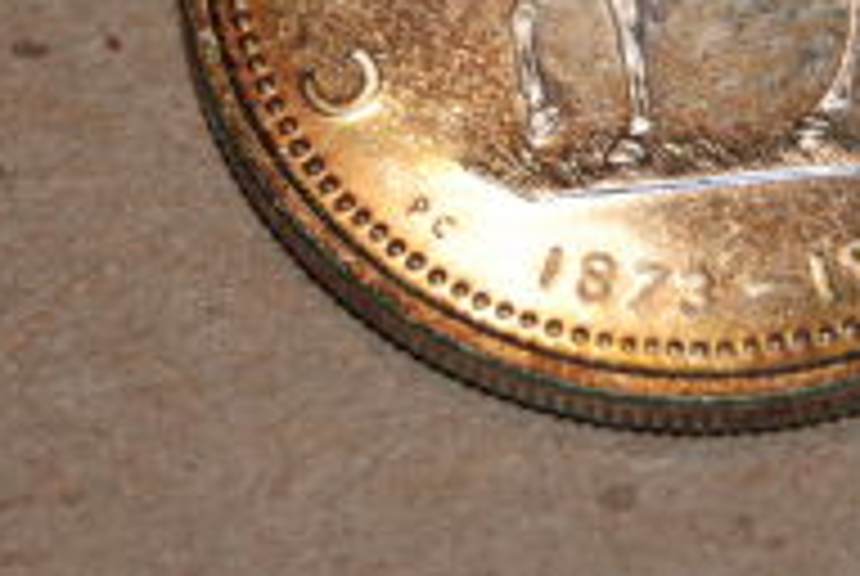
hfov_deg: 9.5
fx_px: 5175
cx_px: 675
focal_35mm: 216
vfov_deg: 6.4
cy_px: -11
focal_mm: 55
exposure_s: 1/200
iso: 100
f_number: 6.3
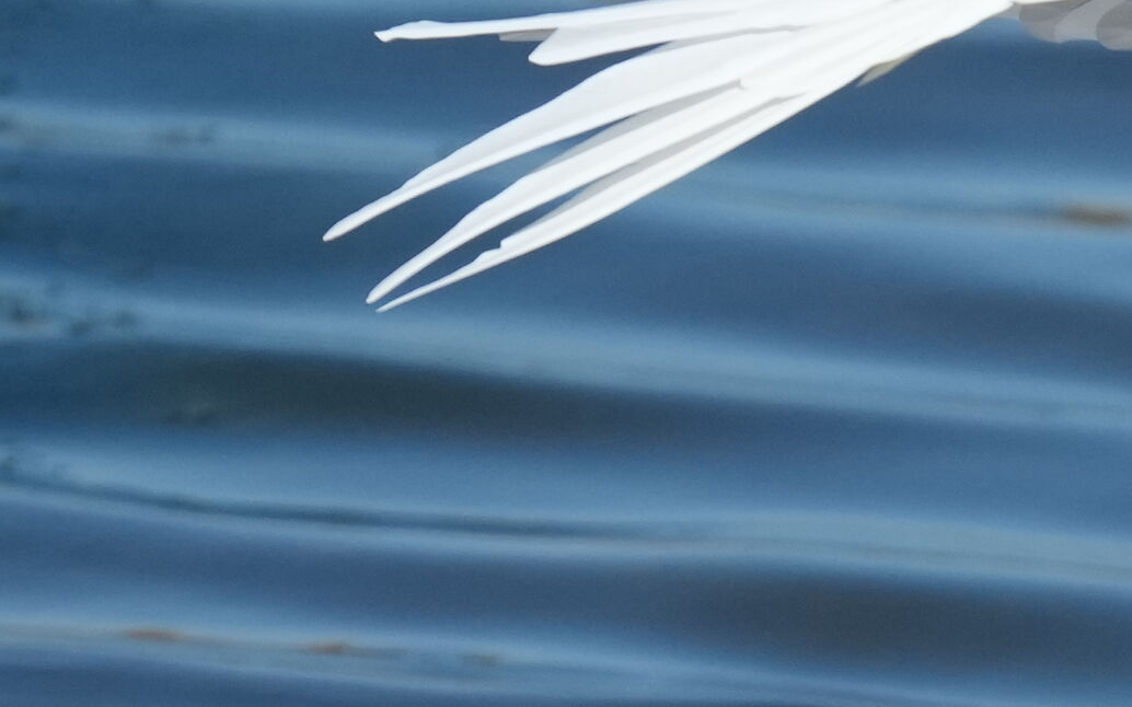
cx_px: 1979
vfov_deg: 0.4
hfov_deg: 0.6
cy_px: 908
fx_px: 110341
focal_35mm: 3577
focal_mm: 560
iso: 640
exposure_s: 1/3200
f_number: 6.3
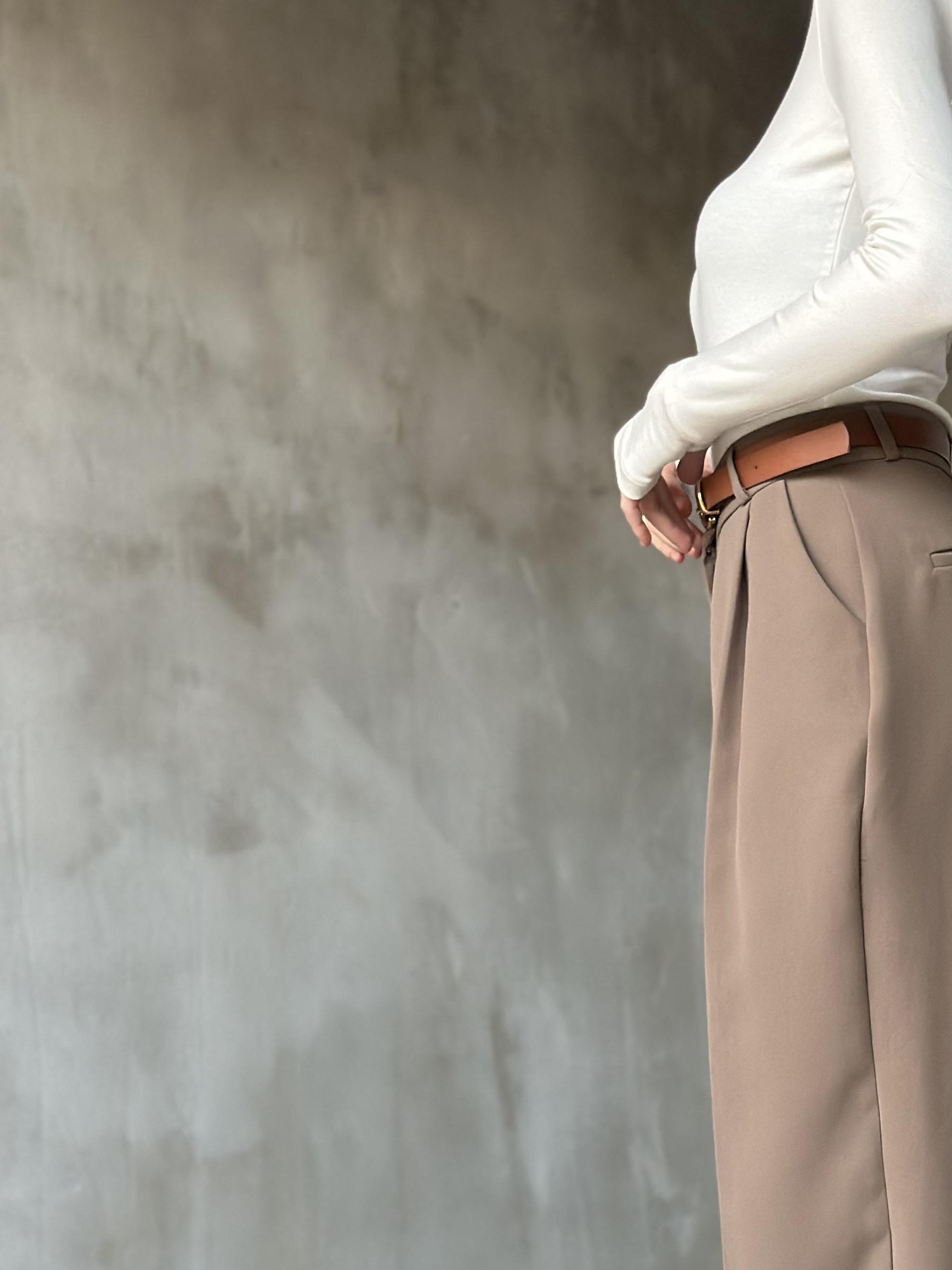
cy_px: 921
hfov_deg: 18.0
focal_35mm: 81
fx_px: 2970
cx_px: 802
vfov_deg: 23.9
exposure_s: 1/49
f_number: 1.78
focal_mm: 6.86
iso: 400
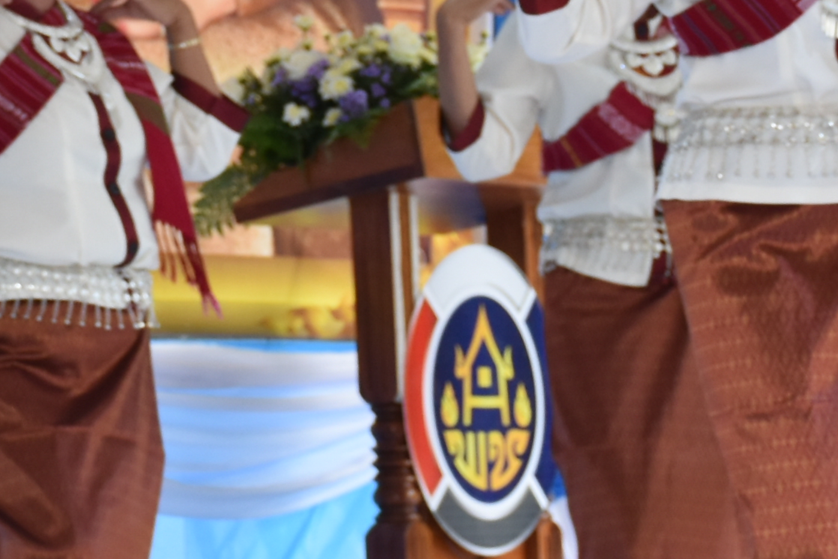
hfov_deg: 8.4
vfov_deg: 5.6
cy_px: -152
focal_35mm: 245
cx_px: 64
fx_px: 5703
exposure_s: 1/100
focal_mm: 38
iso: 400
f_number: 5
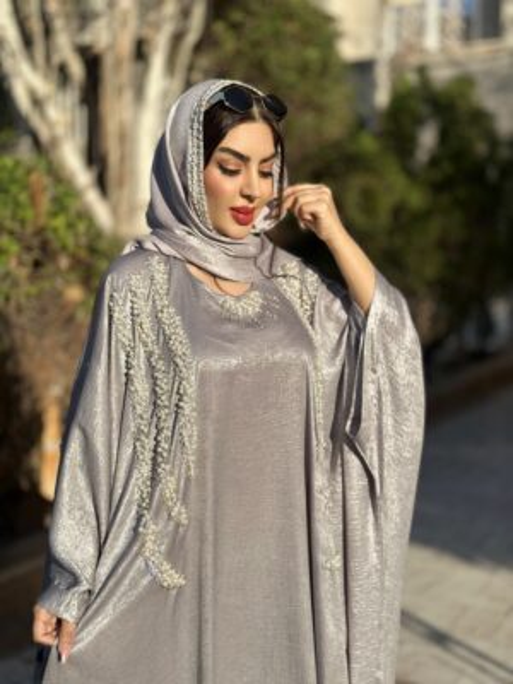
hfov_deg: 30.3
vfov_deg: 39.7
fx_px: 948
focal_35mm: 48
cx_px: 256
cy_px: 342
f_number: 1.78
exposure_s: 1/5882
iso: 100
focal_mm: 6.86
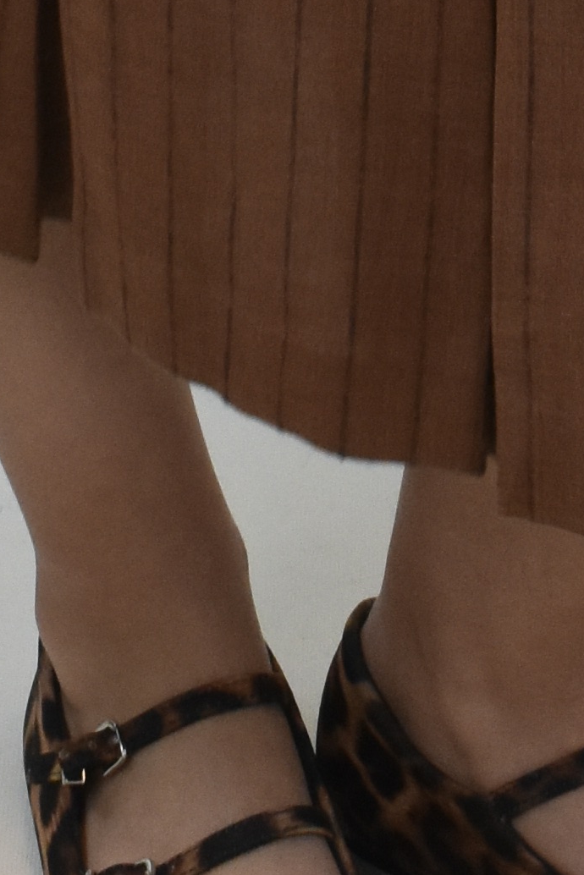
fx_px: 5712
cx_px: 276
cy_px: -1586
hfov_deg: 5.9
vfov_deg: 7.8
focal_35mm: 235
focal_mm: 27
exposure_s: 1/50
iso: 1000
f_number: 11
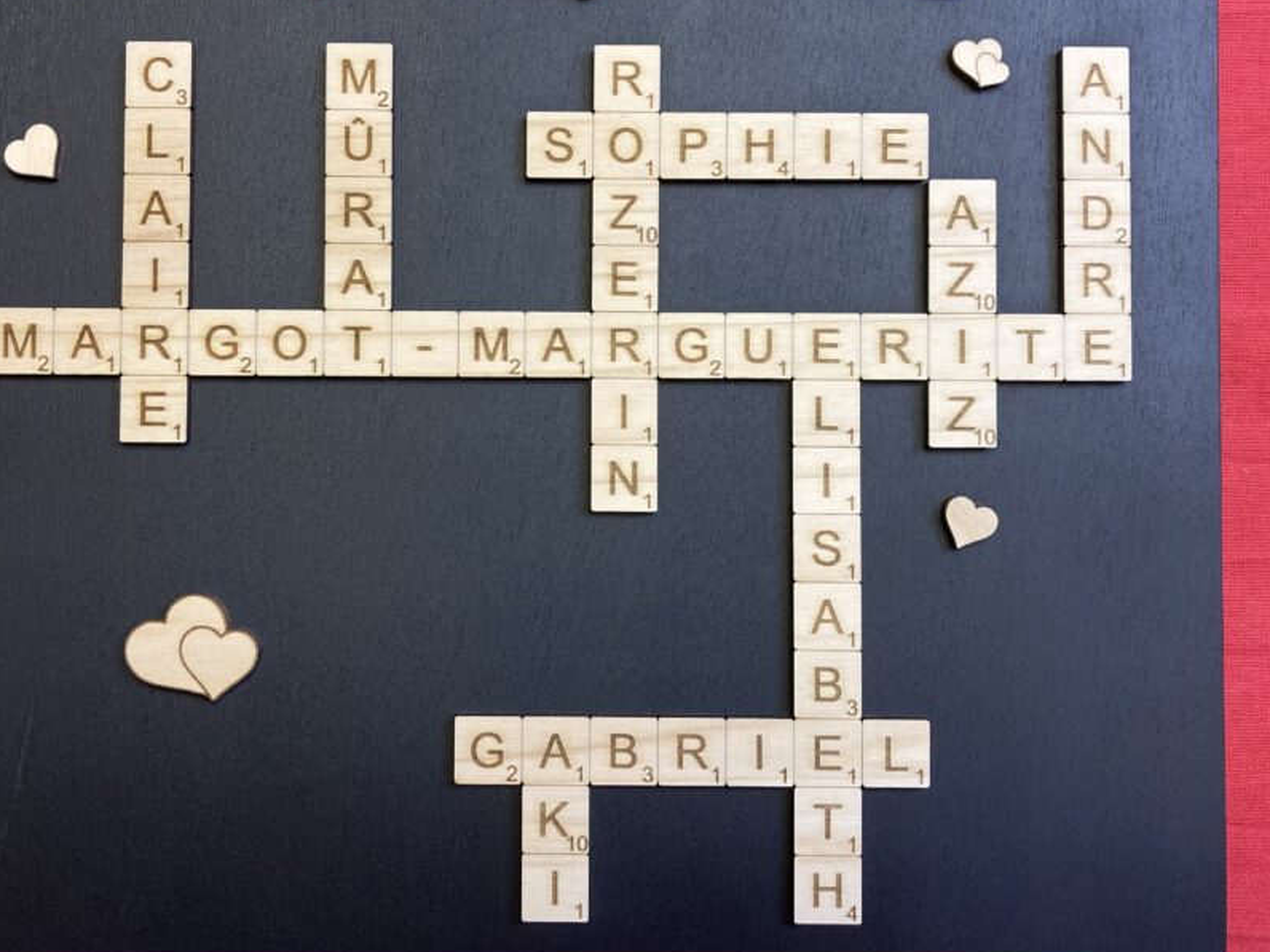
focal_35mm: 36
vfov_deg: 39.4
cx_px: 582
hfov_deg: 51.3
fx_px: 1321
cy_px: 364
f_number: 1.8
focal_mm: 3.99
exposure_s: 1/50
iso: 64
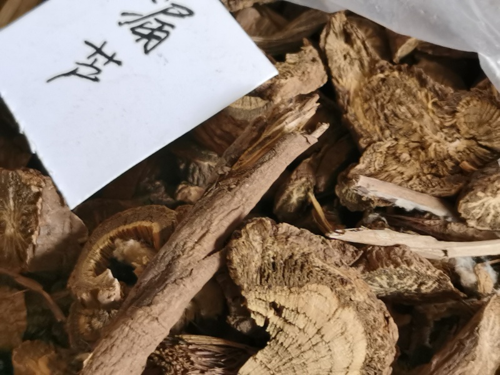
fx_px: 1647
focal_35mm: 114
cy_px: 188
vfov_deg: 13.0
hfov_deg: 17.3
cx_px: 250
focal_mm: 5.58
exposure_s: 1/100
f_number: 1.8
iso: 160
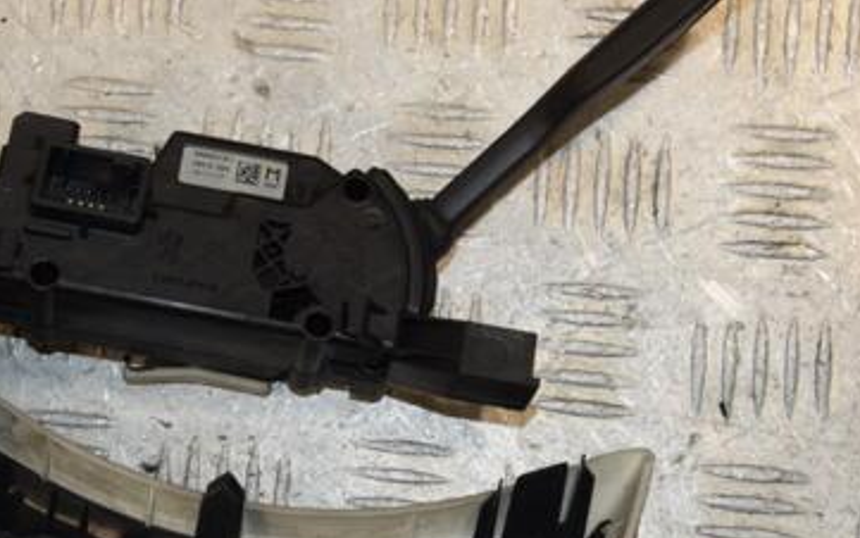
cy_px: 321
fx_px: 2083
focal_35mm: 89
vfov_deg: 14.7
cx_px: 326
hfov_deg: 23.3
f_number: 9
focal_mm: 35
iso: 800
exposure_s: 1/200
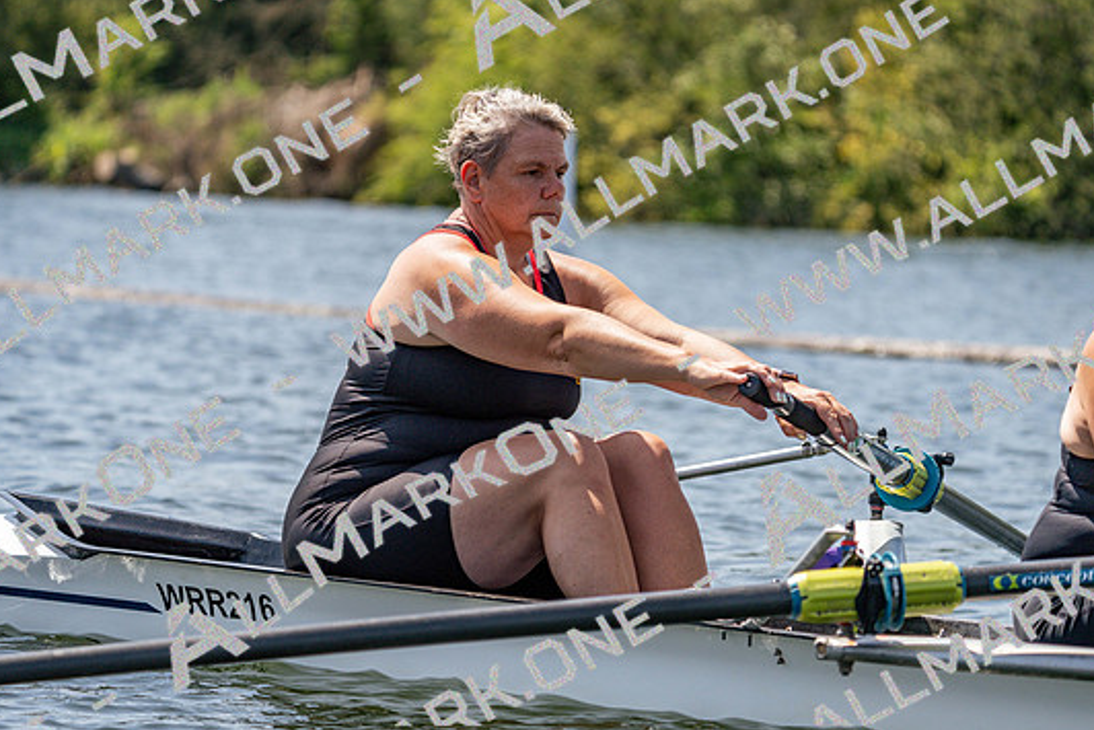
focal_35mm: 218
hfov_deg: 9.4
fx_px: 6626
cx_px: 584
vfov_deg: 6.3
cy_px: 373
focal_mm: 200
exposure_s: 1/2000
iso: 320
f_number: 5.6
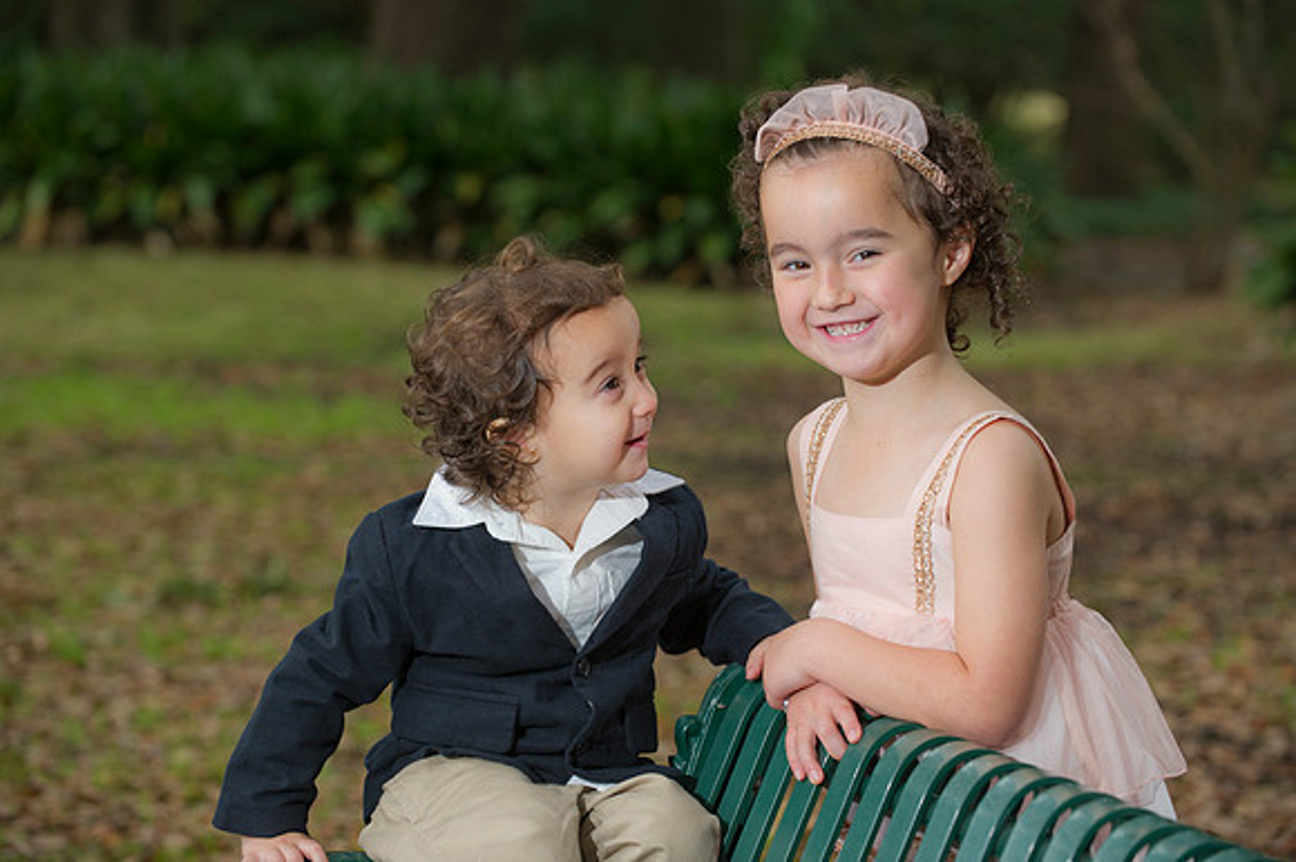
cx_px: 648
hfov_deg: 17.7
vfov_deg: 11.8
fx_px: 4173
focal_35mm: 116
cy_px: 431
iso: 400
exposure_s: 1/200
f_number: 4
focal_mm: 116
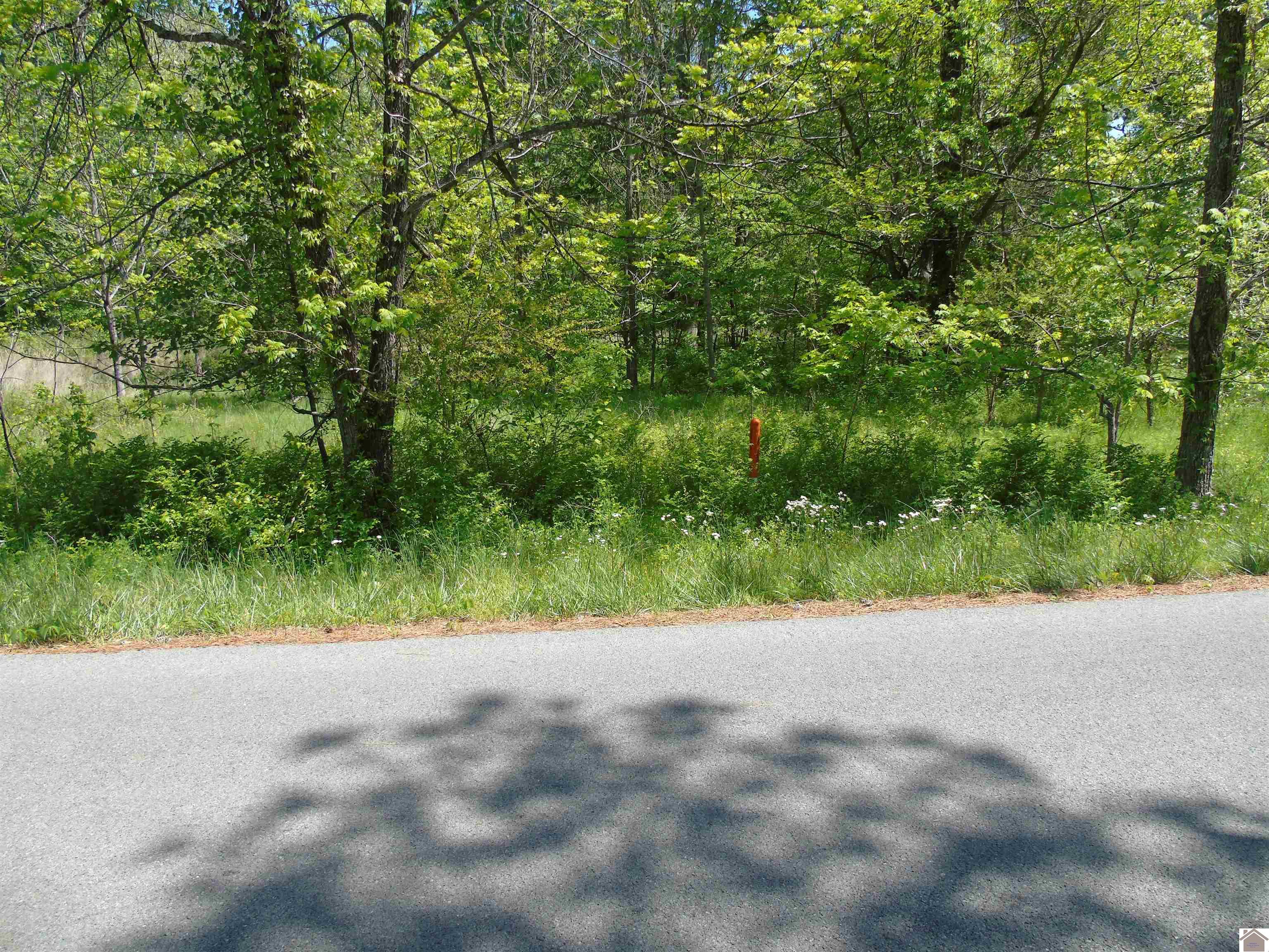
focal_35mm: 25
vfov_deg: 54.9
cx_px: 634
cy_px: 476
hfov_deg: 69.4
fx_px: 916
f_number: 3.4
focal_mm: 4.4
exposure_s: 1/400
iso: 80
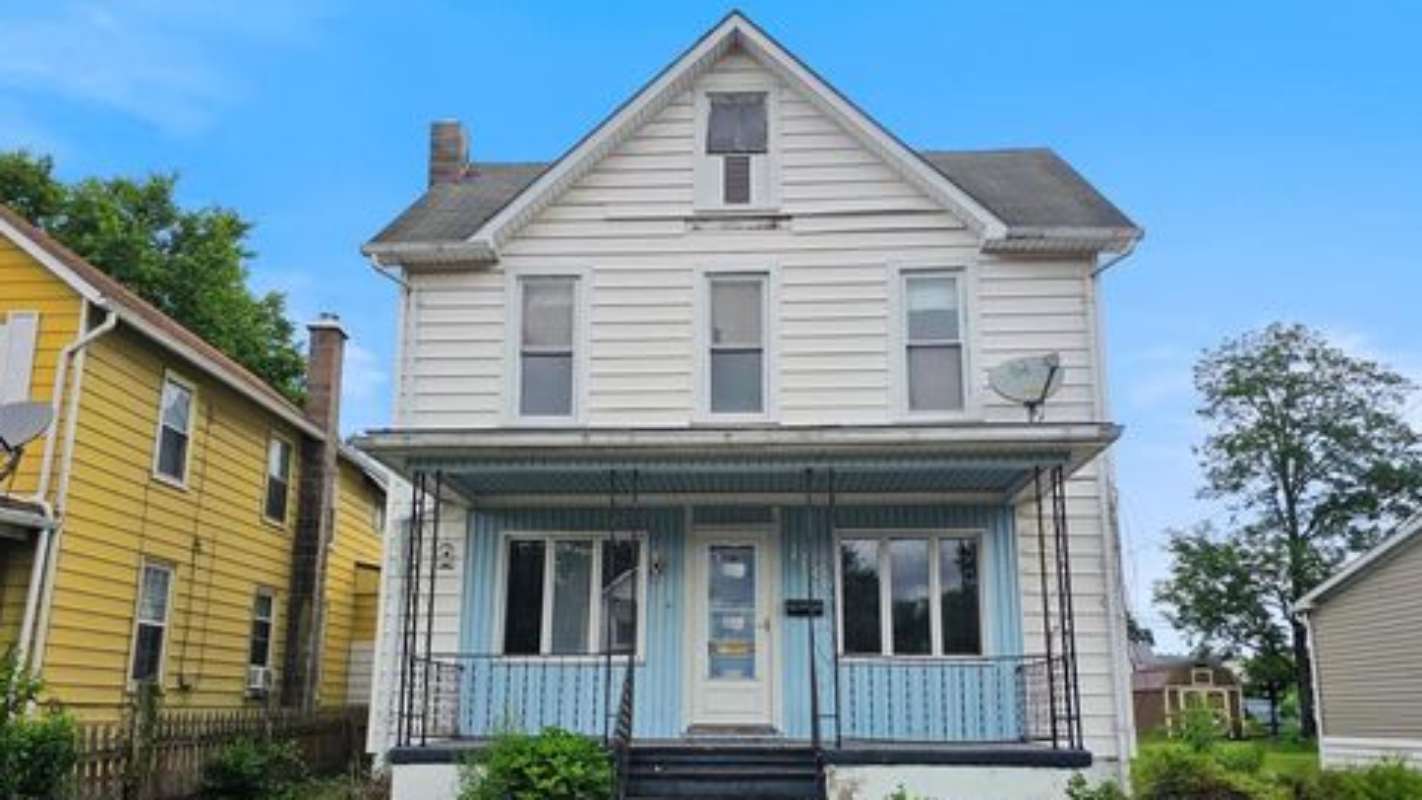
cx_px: 723
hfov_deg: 71.9
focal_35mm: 26
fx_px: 980
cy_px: 524
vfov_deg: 43.8
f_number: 1.7
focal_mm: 6.3
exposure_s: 1/384
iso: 10
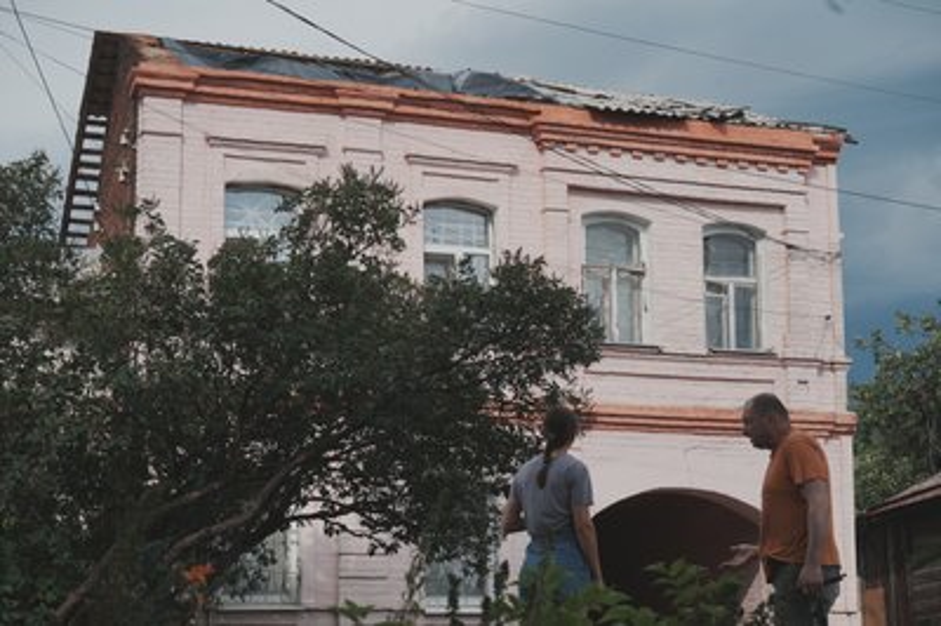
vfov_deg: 19.4
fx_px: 1828
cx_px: 470
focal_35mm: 70
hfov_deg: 28.9
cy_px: 313
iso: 100
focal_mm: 70
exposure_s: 1/800
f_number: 8
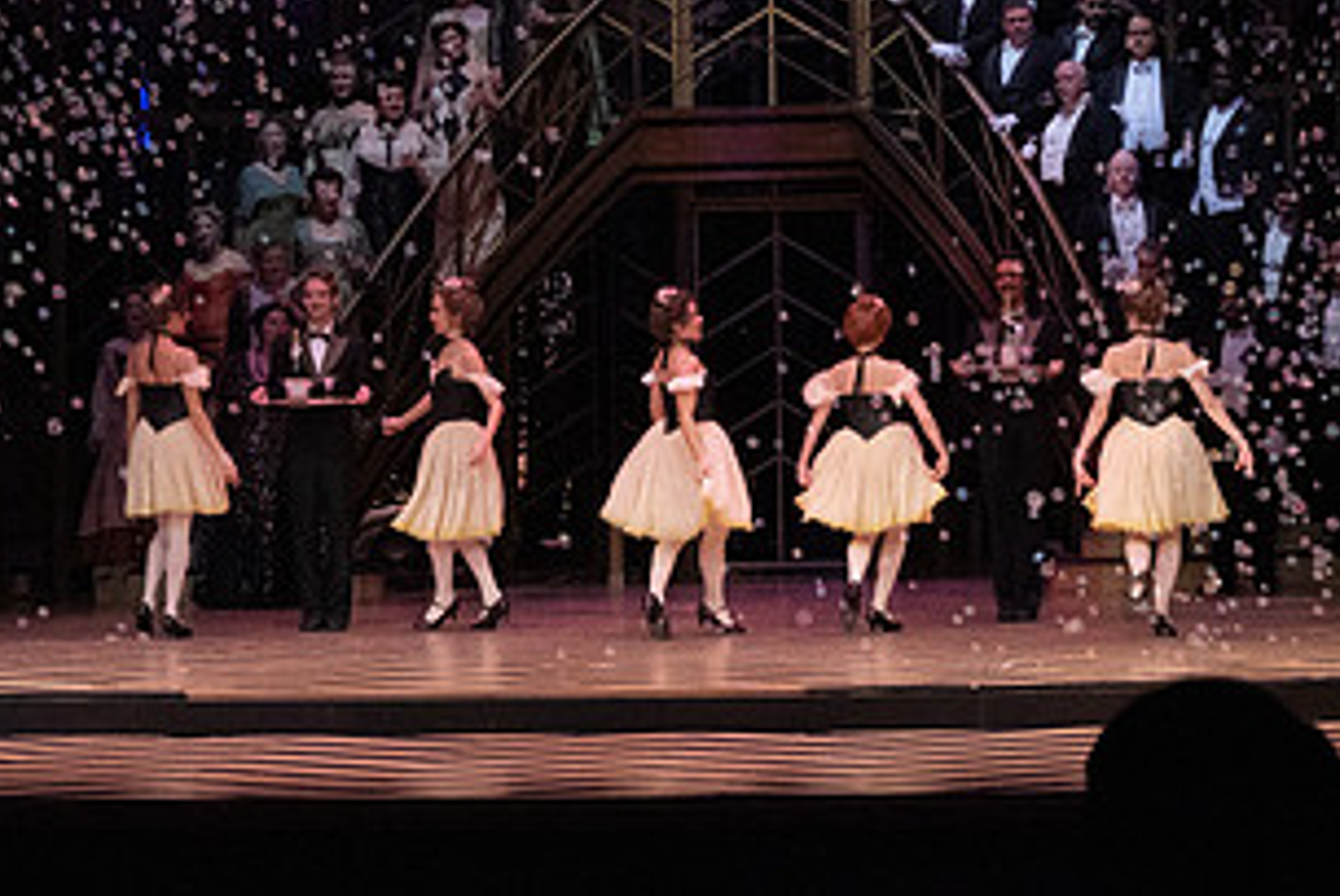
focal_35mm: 133
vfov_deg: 10.3
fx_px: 4955
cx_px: 413
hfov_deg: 15.4
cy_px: 68
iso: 12800
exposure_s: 1/400
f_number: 16
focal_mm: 70
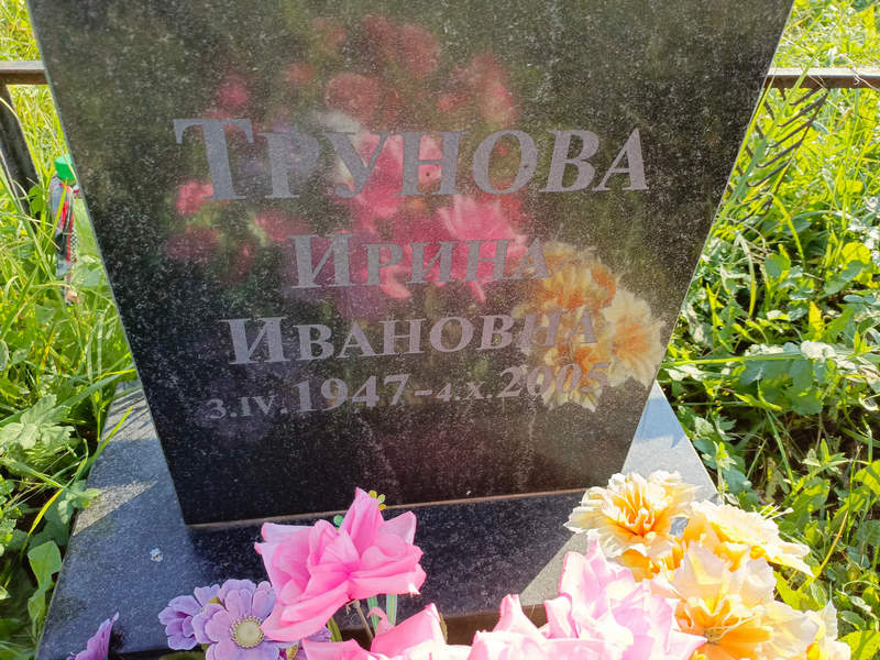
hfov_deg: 69.4
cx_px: 440
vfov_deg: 54.9
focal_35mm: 25
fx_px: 636
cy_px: 330
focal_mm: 4.76
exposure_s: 1/302
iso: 113
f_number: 1.69
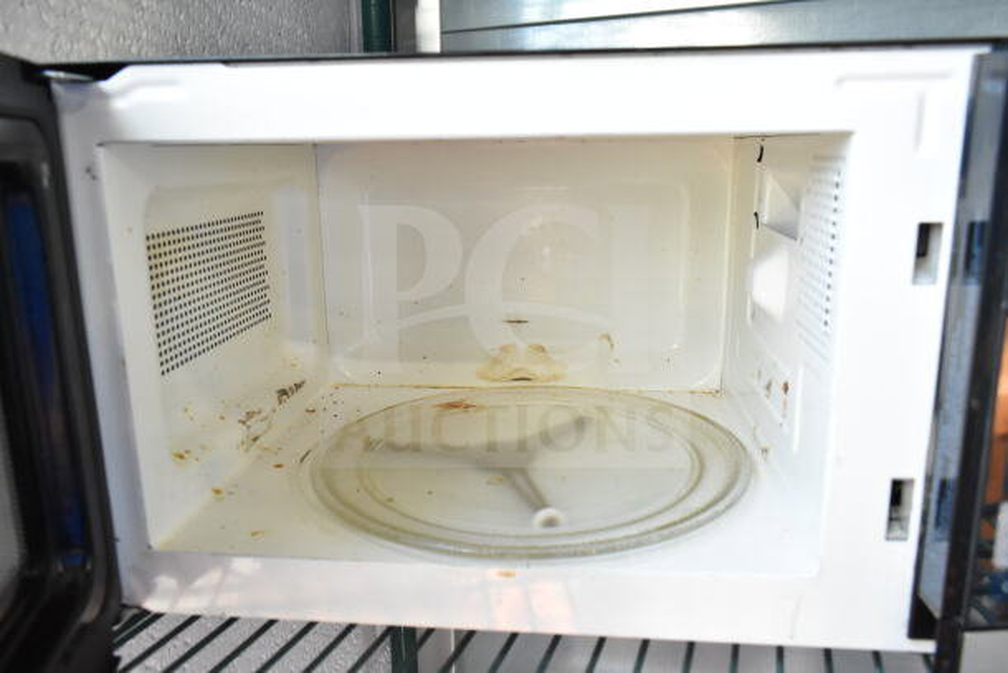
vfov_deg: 48.0
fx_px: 756
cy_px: 336
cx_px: 504
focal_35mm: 27
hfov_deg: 67.4
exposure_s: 1/125
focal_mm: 18
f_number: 5.6
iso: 1600
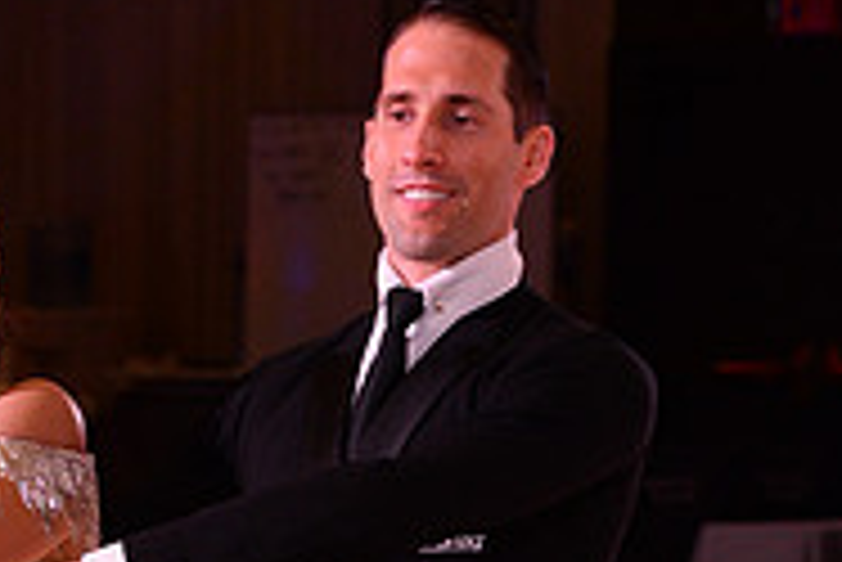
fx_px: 7958
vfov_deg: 4.0
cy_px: 814
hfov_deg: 6.0
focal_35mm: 340
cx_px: 119
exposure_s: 1/250
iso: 2500
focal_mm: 110
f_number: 7.1
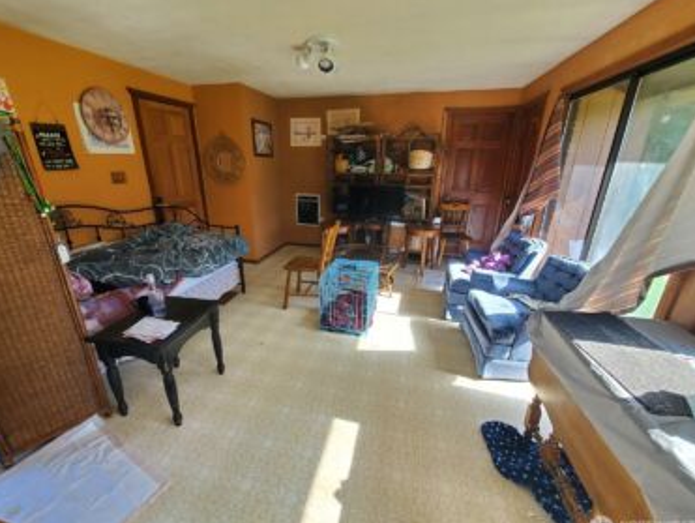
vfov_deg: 85.8
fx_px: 281
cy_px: 266
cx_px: 335
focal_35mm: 14
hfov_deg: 102.0
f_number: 2.2
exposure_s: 1/60
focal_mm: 1.8
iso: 50
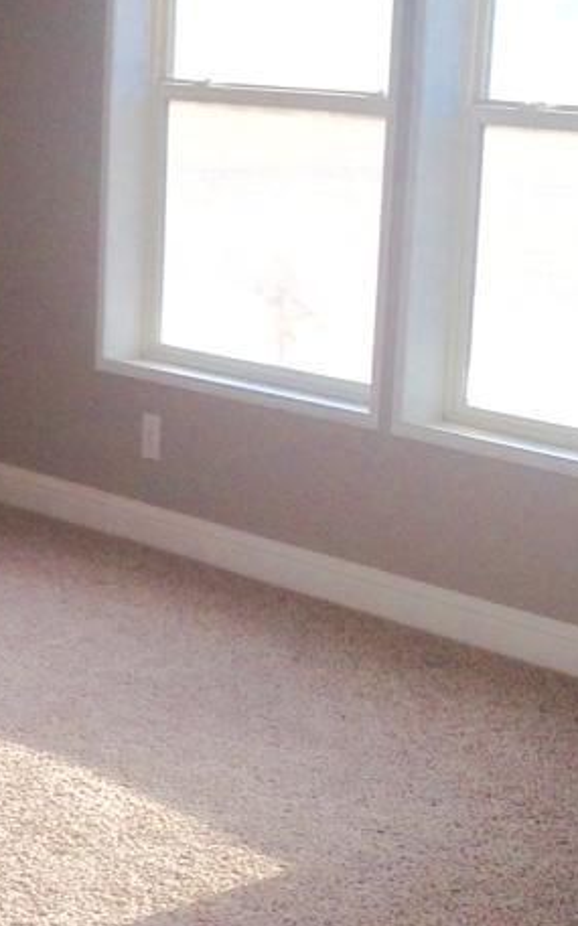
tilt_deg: -10.6
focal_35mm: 125
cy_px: 669
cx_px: -215
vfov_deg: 16.6
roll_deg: -0.6
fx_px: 3155
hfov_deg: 10.2
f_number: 2.4
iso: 50
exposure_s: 1/281
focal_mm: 4.12
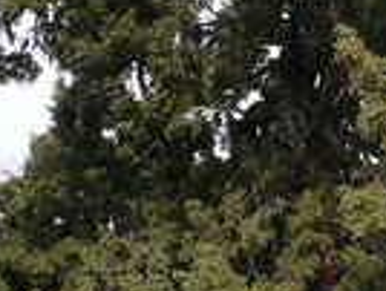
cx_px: 386
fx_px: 1050
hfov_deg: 20.2
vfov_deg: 15.7
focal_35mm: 94
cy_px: 81
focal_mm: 4.6
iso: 100
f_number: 2.8
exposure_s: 1/500
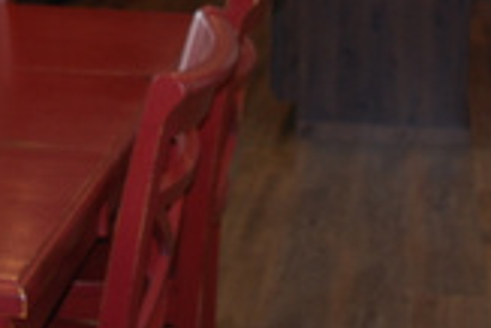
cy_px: -256
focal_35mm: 106
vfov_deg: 12.0
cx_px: 229
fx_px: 1447
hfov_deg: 19.3
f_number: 3.8
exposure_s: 1/60
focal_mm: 18
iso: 200
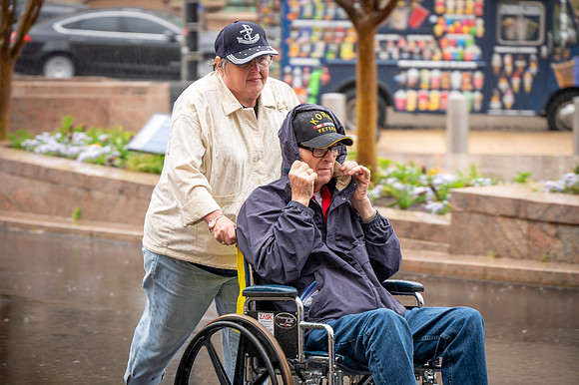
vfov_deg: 8.1
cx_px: 290
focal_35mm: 170
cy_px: 192
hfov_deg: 12.1
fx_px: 2733
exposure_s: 1/80
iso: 560
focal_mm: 170
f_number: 6.3
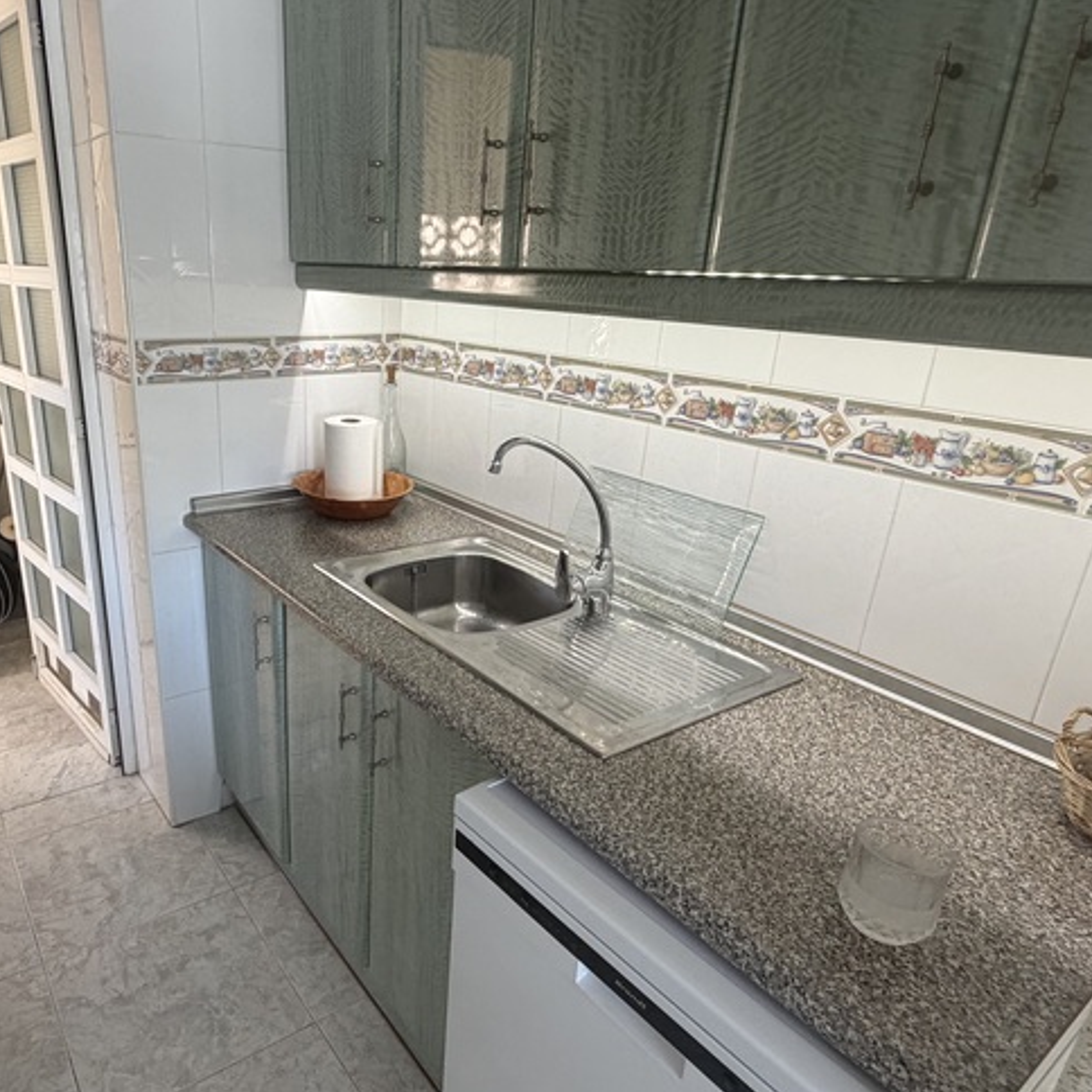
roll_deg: -1.1
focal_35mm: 23
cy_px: 576
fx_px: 821
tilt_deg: -21.3
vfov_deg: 67.2
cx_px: 397
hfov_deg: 66.1
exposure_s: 1/121
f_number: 2.2
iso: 200
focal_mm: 2.22
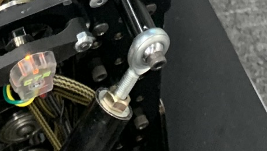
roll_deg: +2.0
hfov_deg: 17.0
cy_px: -295
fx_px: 892
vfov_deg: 8.2
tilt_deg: -41.1
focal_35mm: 126
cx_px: 118
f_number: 1.8
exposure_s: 1/60
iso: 320
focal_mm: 4.25
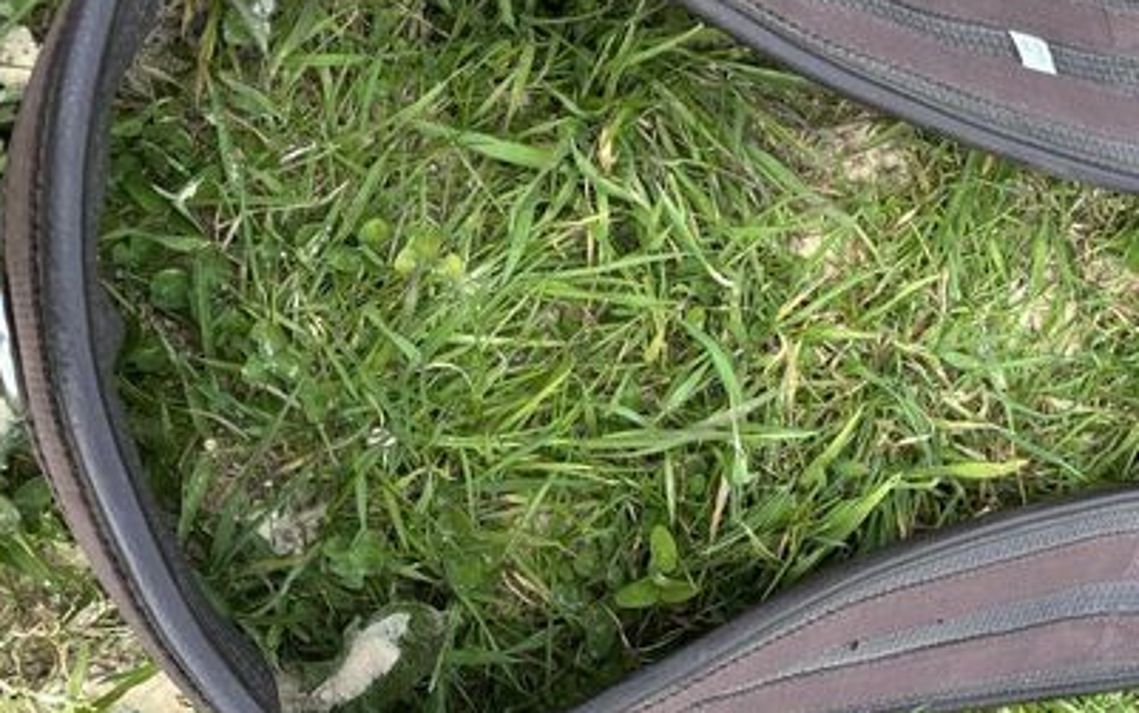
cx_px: 733
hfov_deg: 44.8
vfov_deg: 29.2
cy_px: 330
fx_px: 1366
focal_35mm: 44
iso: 50
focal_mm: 5.96
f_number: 1.6
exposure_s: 1/597
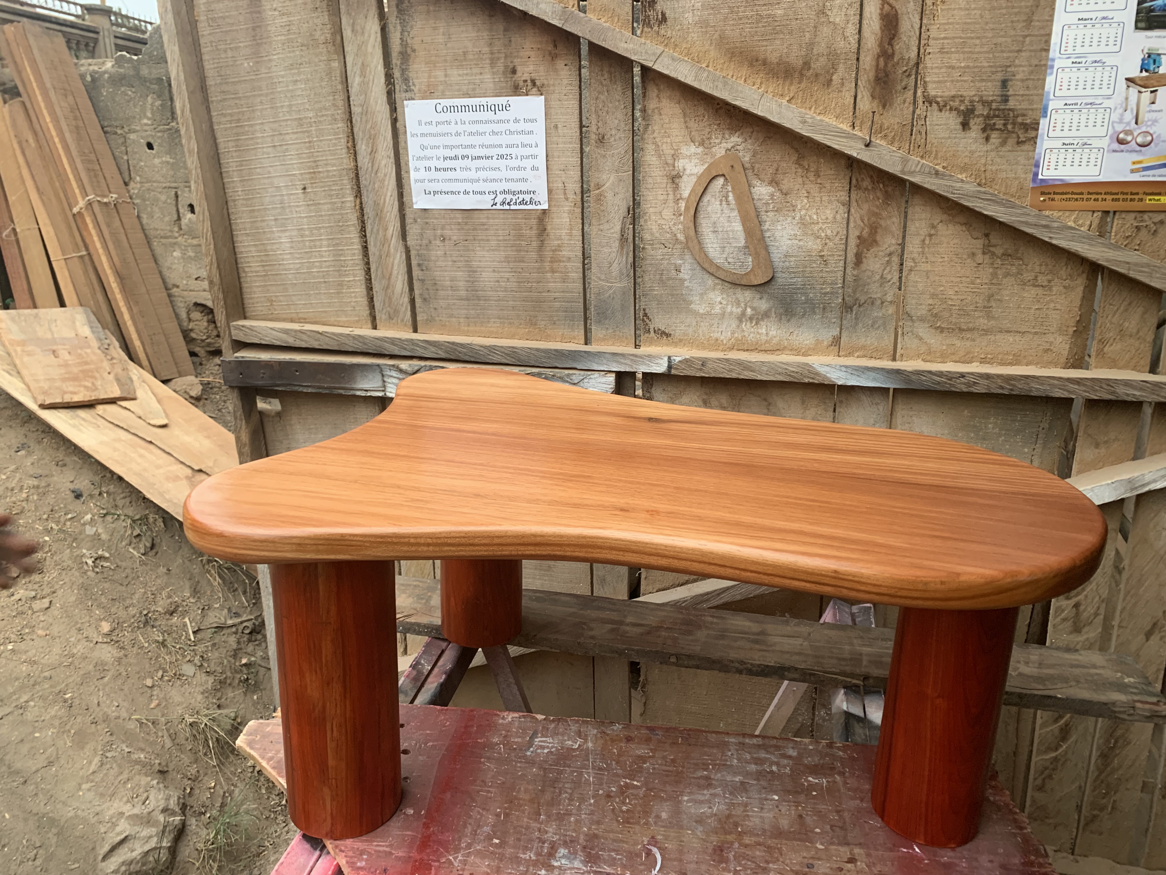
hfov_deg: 67.3
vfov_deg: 53.1
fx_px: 876
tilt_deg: -17.2
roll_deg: -0.1
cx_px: 583
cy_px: 438
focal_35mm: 26
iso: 160
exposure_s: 1/60
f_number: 1.8
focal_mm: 4.25
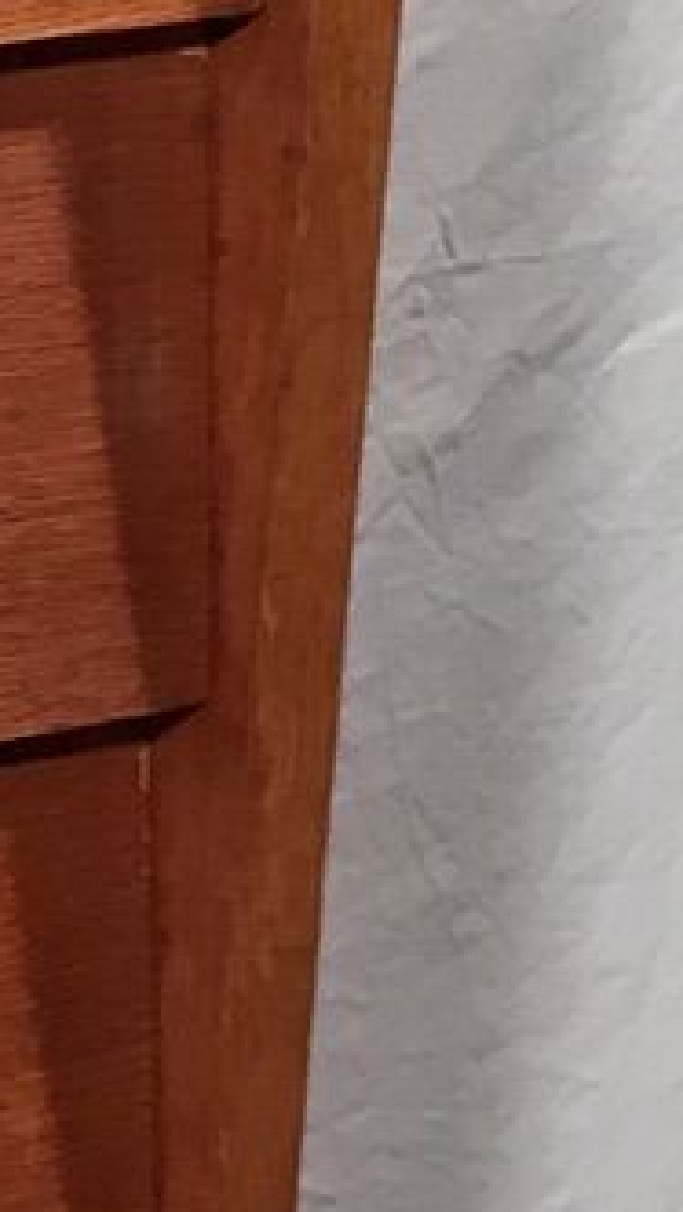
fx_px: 6272
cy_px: 756
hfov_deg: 5.7
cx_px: -1505
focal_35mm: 195
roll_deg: +0.2
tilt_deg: -20.9
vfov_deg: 11.0
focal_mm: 4.15
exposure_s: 1/33
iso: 25
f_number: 2.2
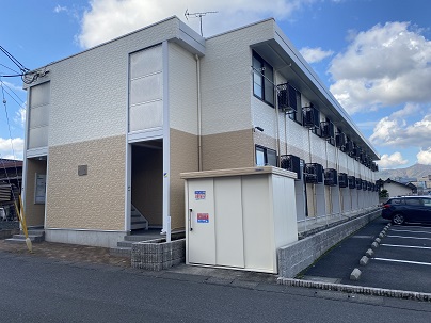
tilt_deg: +6.0
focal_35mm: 26
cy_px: 162
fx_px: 324
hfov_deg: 67.3
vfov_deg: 53.1
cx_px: 216
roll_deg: +1.3
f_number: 1.8
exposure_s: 1/1182
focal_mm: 4.25
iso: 32
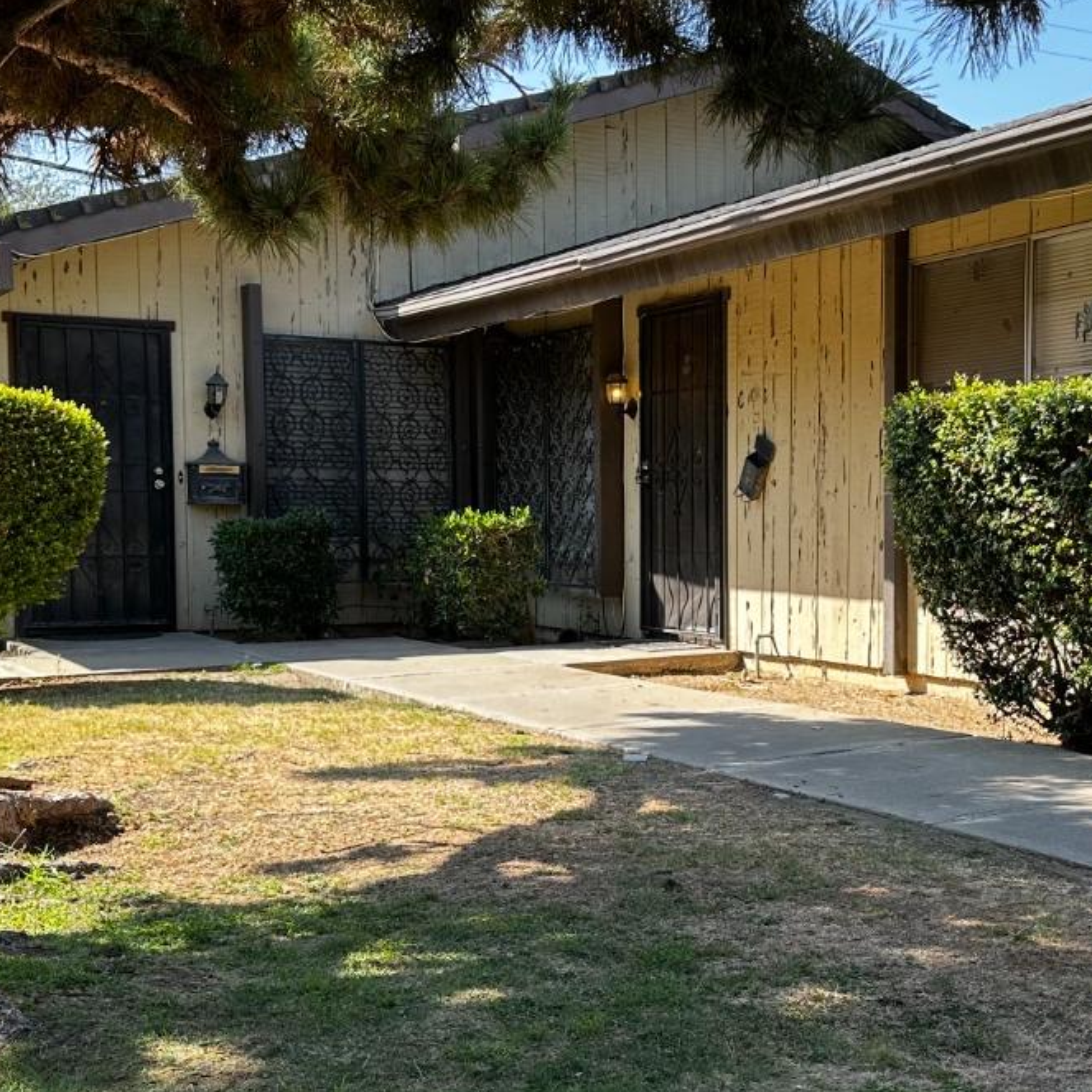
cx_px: 690
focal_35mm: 48
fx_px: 1713
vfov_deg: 35.3
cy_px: 602
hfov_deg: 35.1
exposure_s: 1/910
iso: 80
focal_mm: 6.86
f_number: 1.78
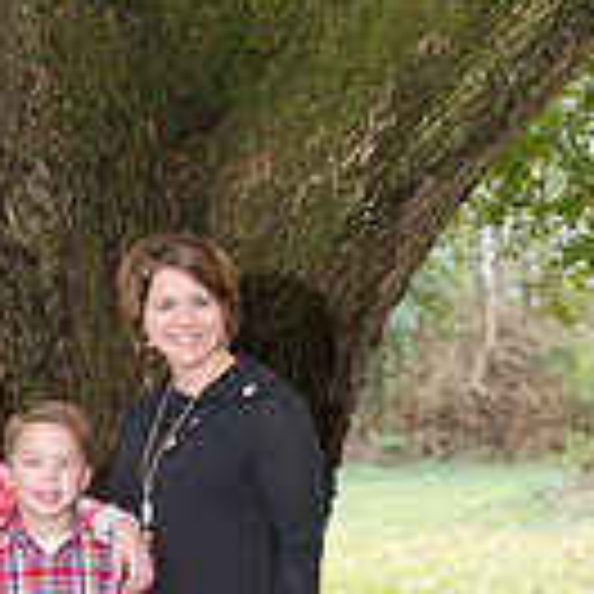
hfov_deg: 8.6
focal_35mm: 203
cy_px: 418
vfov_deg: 8.6
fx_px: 3941
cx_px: 11
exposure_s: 1/125
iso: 800
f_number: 3.5
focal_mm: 70
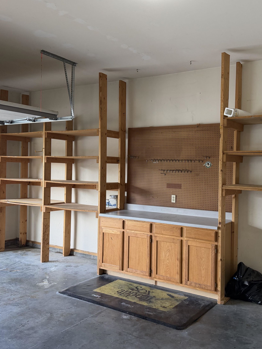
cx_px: 161
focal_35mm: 33
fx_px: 333
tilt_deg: -0.8
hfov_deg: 42.7
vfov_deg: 55.3
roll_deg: -0.9
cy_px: 171
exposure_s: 1/221
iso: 200
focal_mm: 6.76
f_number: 1.78
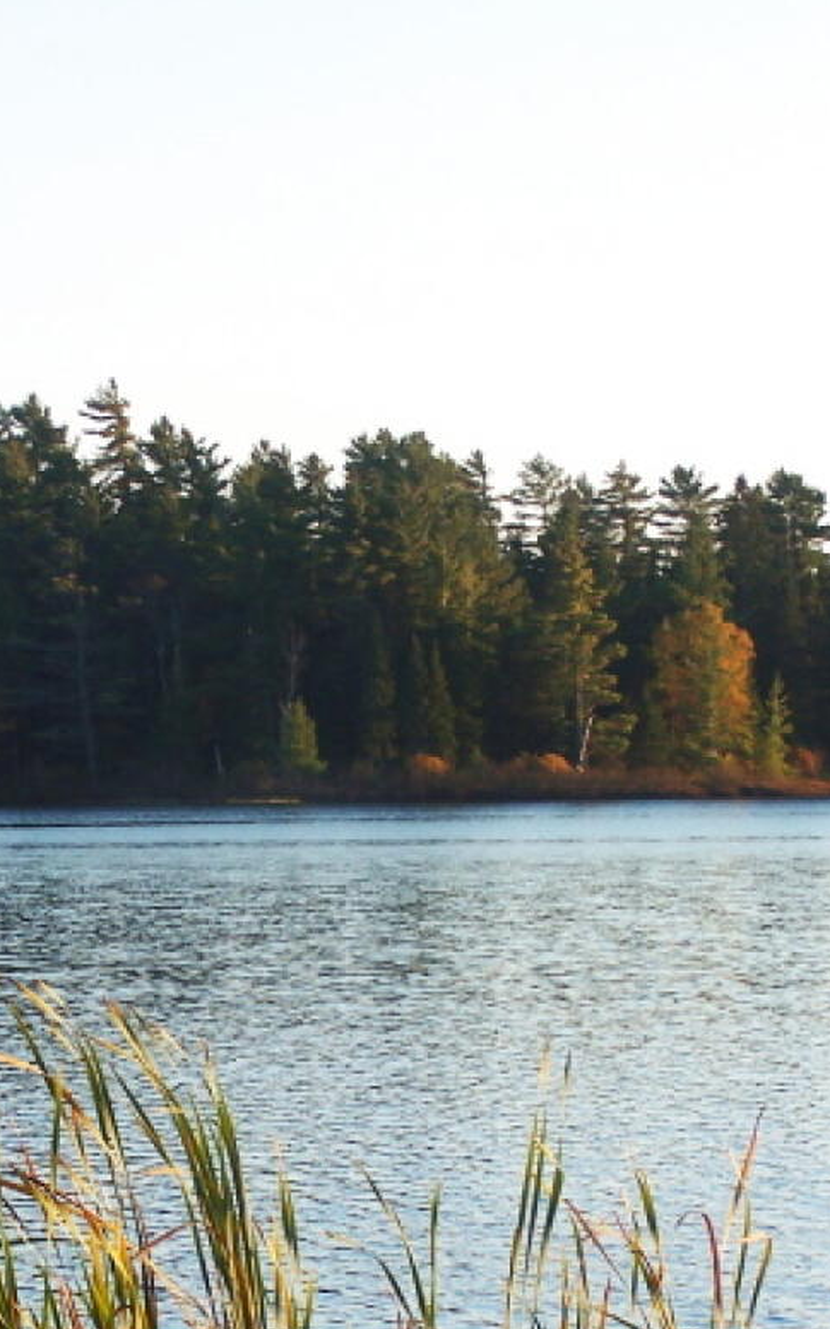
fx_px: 5537
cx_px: 291
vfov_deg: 13.6
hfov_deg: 8.6
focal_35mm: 153
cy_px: 1052
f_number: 3.2
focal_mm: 13.7
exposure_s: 1/250
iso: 80
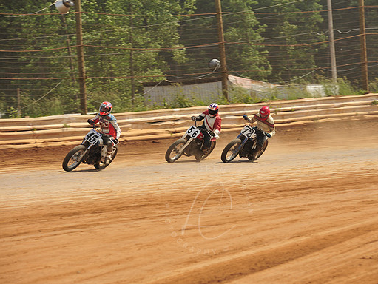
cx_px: 208
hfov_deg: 9.1
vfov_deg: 6.8
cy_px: 142
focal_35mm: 218
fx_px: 2382
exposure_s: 1/400
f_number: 9
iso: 200
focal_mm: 200
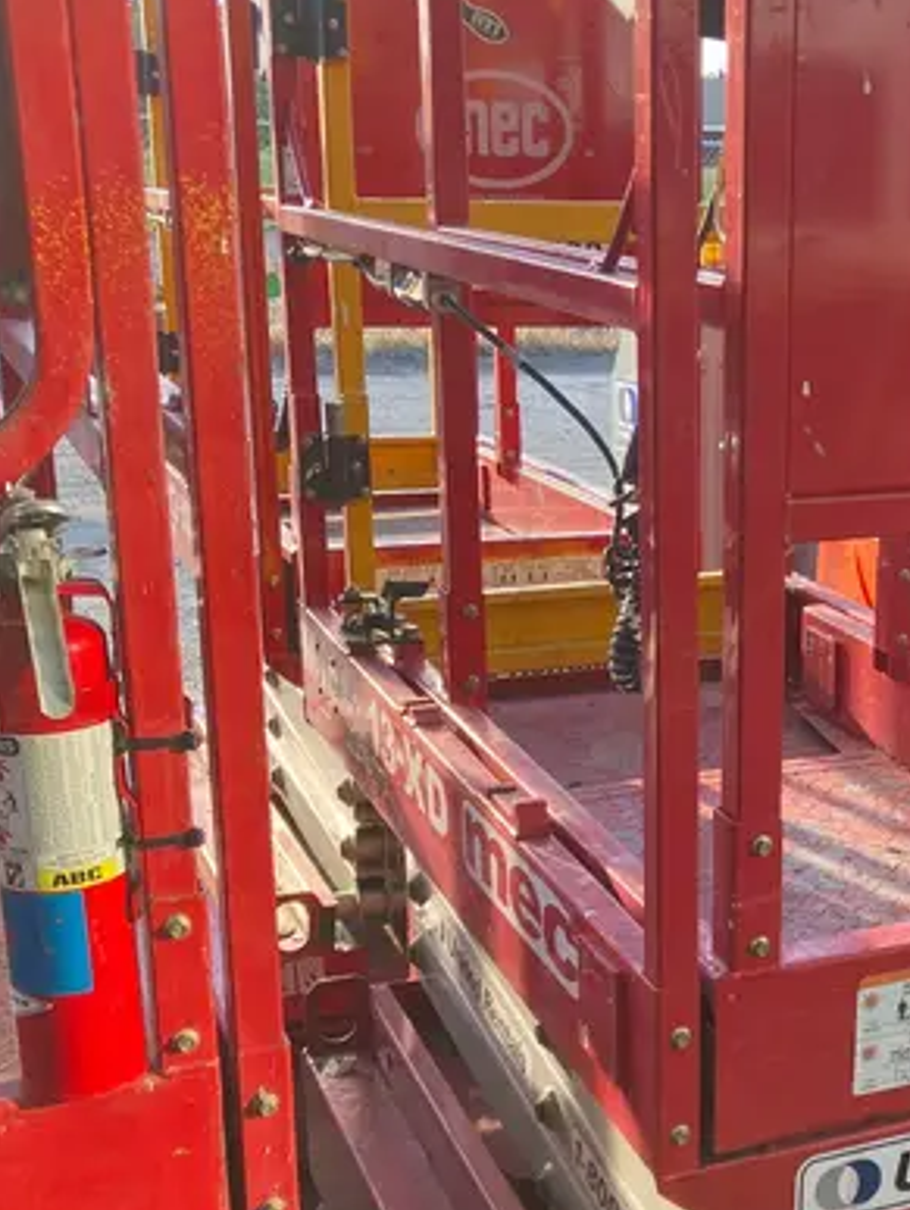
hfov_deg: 26.5
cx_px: 854
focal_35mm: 53
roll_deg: -2.0
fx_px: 1855
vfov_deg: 35.9
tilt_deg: -15.1
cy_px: 752
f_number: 1.8
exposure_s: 1/134
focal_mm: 3.99
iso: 32
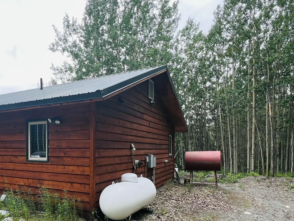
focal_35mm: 25
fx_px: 212
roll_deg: -0.5
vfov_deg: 53.4
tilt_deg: -0.3
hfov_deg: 67.8
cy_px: 154
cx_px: 103
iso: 32
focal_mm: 1.57
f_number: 1.8
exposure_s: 1/143
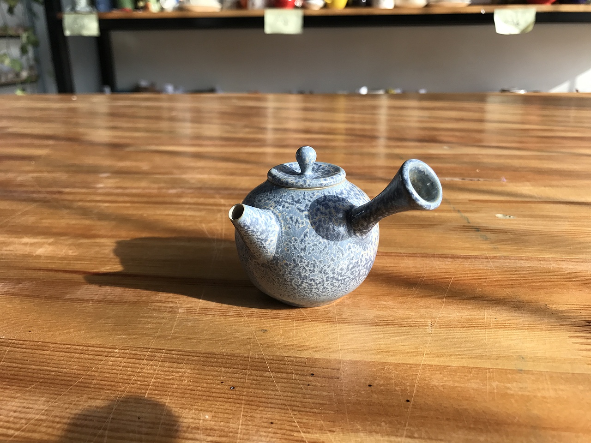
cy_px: 222
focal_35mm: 28
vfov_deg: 49.7
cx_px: 296
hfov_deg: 63.4
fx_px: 478
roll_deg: +1.1
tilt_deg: -21.2
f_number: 1.8
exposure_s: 1/115
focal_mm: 3.99
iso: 20
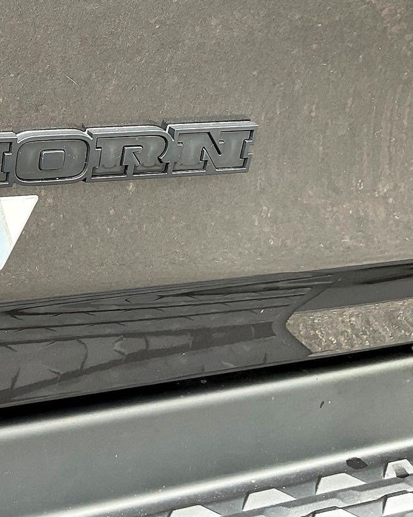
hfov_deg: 23.8
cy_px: 168
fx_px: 902
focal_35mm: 59
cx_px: -66
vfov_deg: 31.7
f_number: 1.8
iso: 40
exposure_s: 1/122
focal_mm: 3
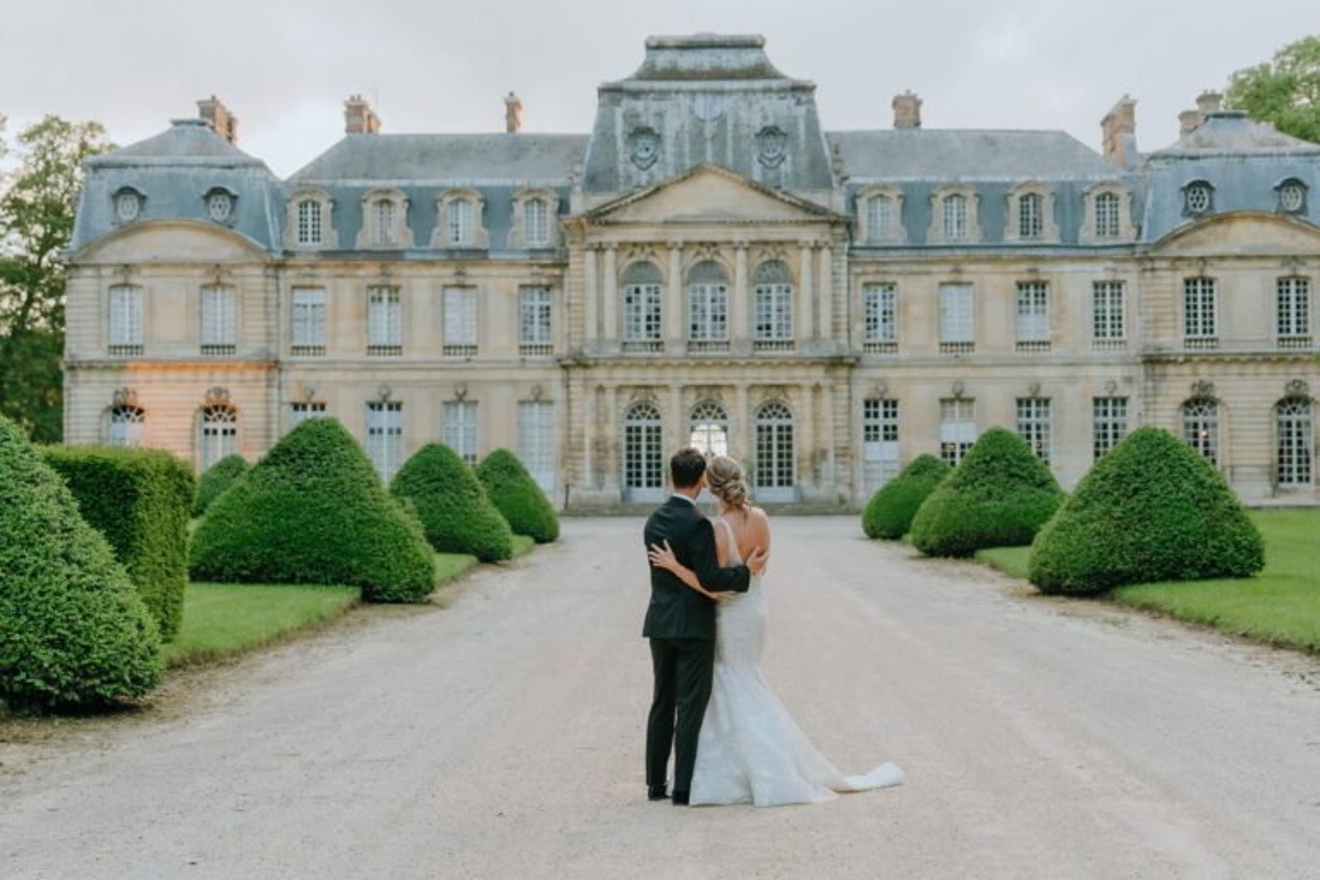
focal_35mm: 75
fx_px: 2750
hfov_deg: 27.0
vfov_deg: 18.2
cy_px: 440
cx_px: 660
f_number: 2.8
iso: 80
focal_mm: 49
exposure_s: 1/200
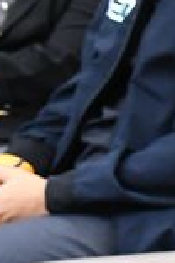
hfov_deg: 6.2
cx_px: 542
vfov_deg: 10.1
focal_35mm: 203
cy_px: 109
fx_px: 1480
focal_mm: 21
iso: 3200
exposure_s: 1/125
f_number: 3.5
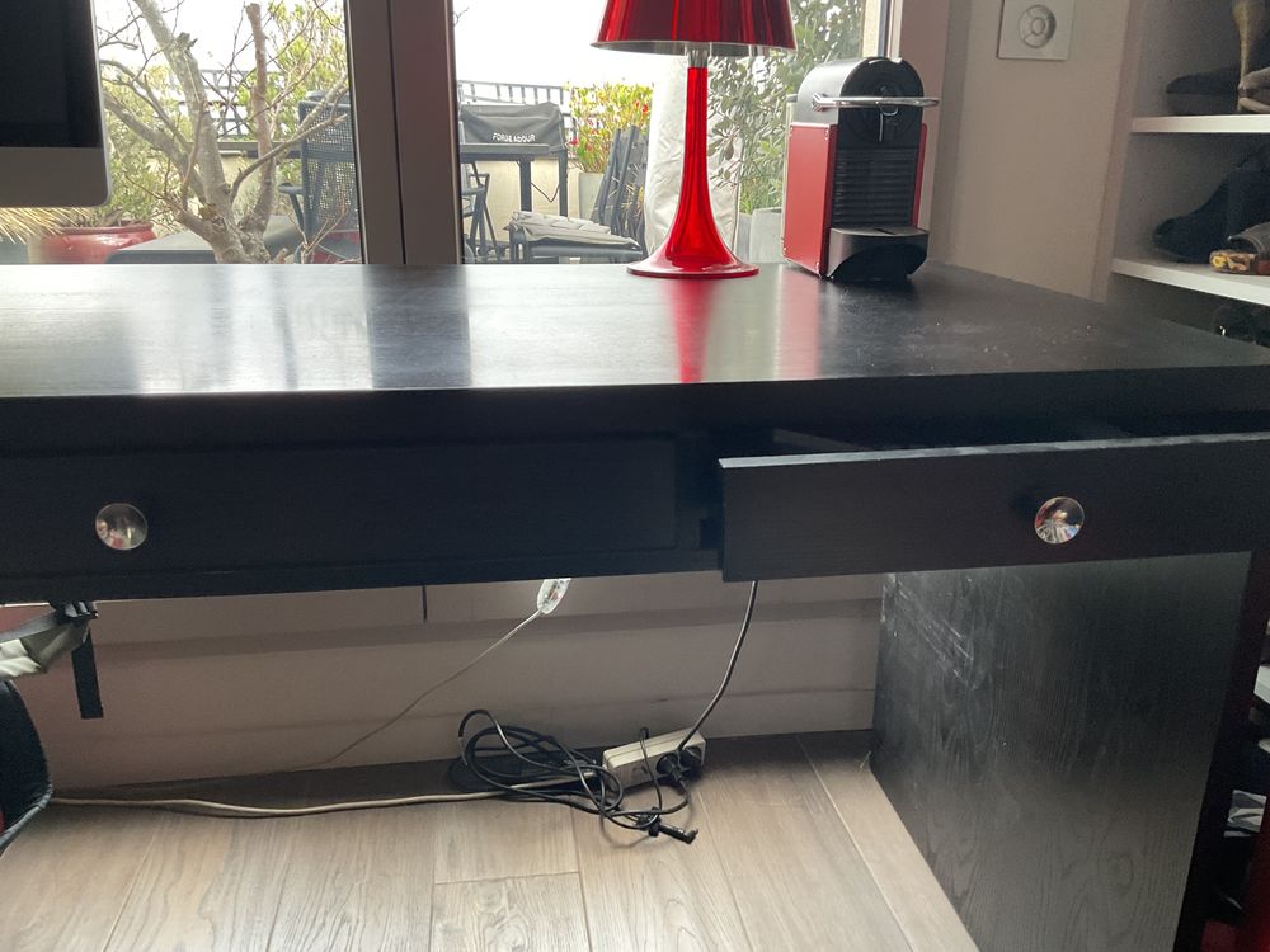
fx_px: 1064
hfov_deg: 61.7
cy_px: 476
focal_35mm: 29
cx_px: 635
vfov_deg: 48.2
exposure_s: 1/60
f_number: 1.8
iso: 64
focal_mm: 3
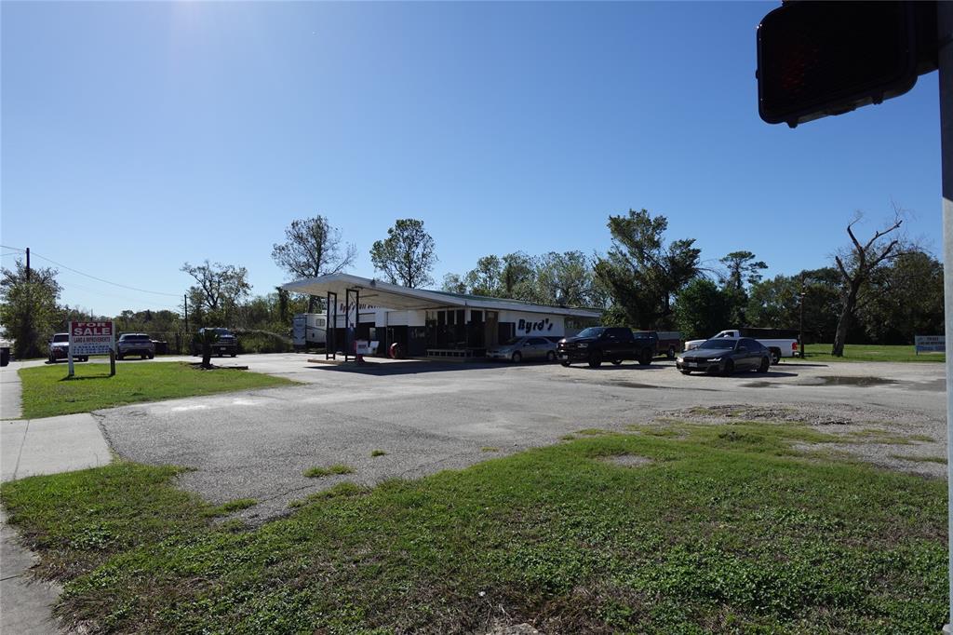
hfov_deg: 84.0
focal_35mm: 20
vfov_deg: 61.9
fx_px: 529
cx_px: 476
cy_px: 318
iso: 125
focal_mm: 7.6
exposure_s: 1/6400
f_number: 2
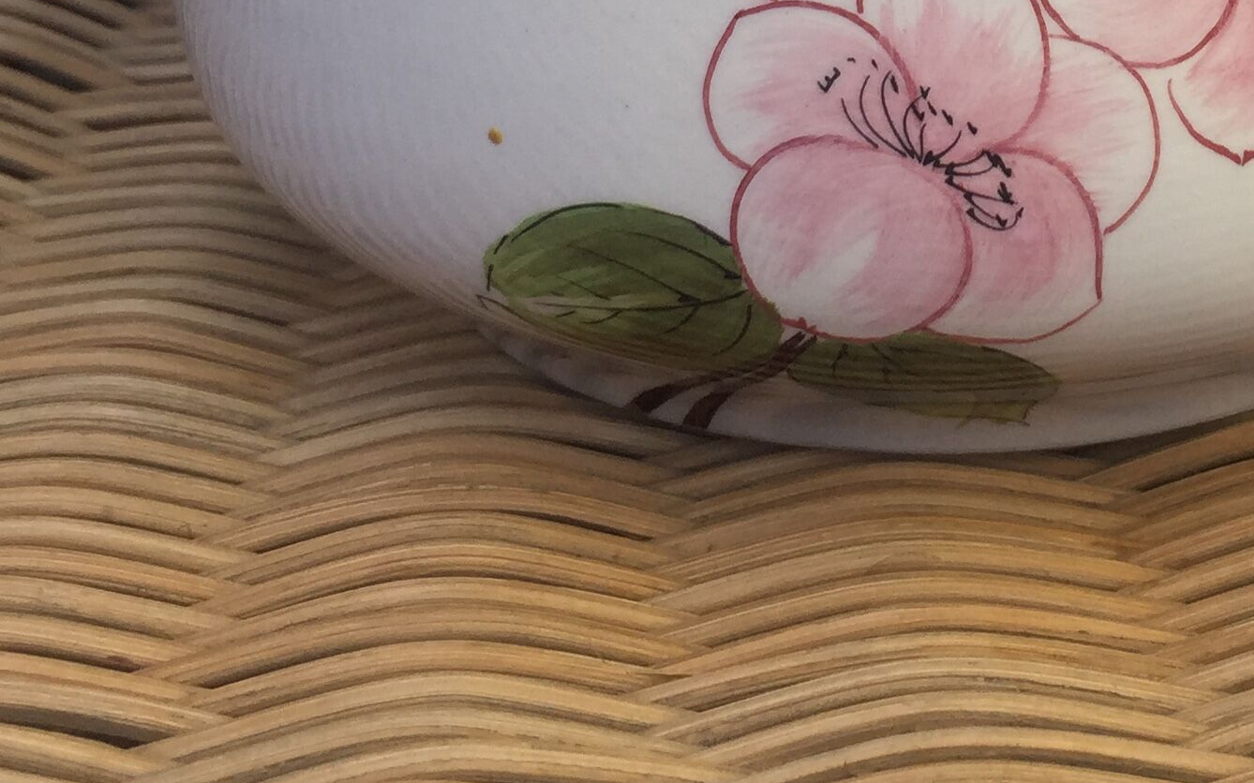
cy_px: -343
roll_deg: -1.5
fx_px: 2563
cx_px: 982
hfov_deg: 27.0
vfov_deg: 16.1
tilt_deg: -15.4
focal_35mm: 75
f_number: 2.2
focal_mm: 4.15
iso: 32
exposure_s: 1/230
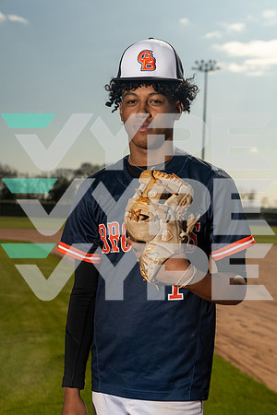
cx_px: 138
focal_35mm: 54
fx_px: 623
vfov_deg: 36.9
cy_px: 208
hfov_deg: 25.1
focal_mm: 54
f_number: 5
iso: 500
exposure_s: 1/200
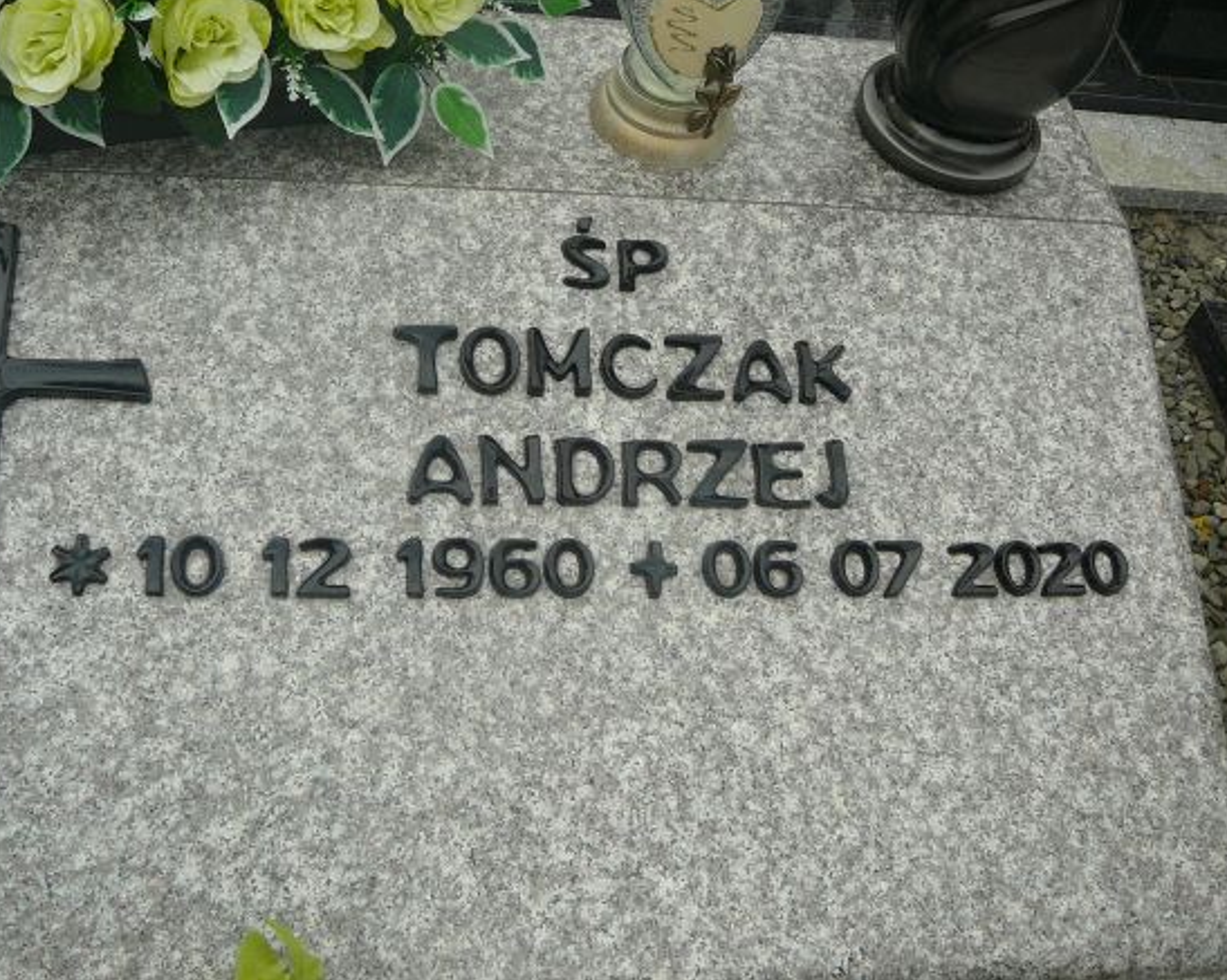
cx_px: 581
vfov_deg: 37.3
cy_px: 444
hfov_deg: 45.8
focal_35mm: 40
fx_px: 1452
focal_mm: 5.2
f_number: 2.8
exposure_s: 1/200
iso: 80
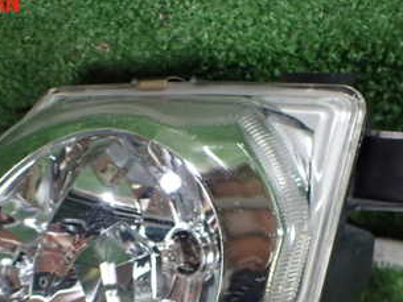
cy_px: 284
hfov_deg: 32.6
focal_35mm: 59
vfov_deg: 24.0
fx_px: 687
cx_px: 176
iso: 640
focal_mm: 5.4
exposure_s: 1/125
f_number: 2.3
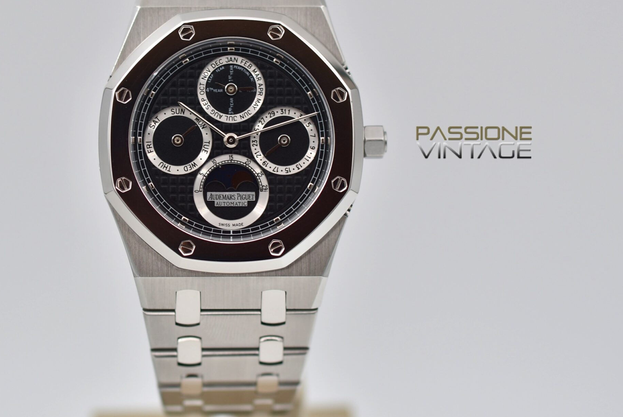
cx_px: 251
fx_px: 3291
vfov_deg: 7.2
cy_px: 156
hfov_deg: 10.8
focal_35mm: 190
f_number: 3.3
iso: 100
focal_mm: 90
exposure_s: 1/125
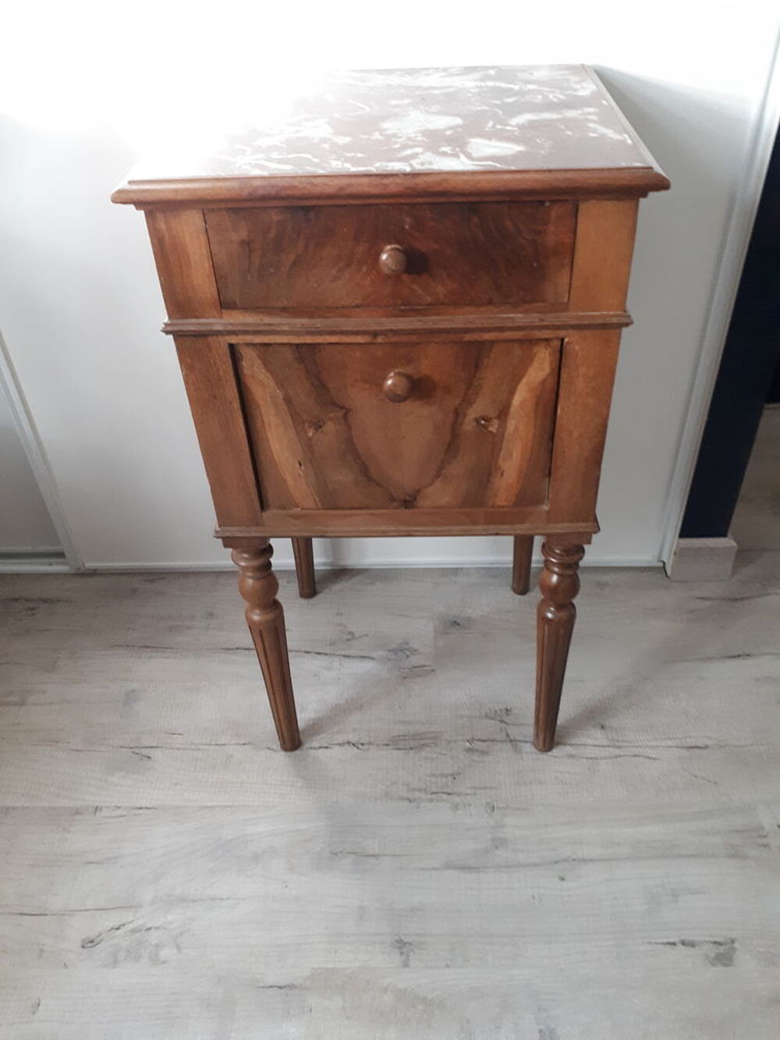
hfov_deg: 51.4
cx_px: 390
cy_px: 520
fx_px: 811
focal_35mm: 27
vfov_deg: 65.3
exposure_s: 1/17
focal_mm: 3.6
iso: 400
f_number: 1.9
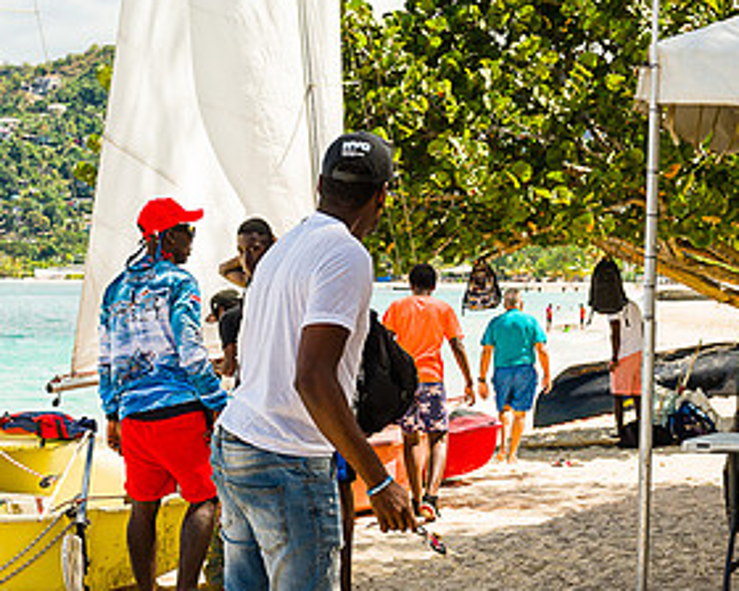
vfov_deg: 12.6
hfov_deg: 15.8
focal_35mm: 122
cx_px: 362
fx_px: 2668
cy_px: 274
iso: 110
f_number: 6.3
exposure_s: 1/320
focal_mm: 48
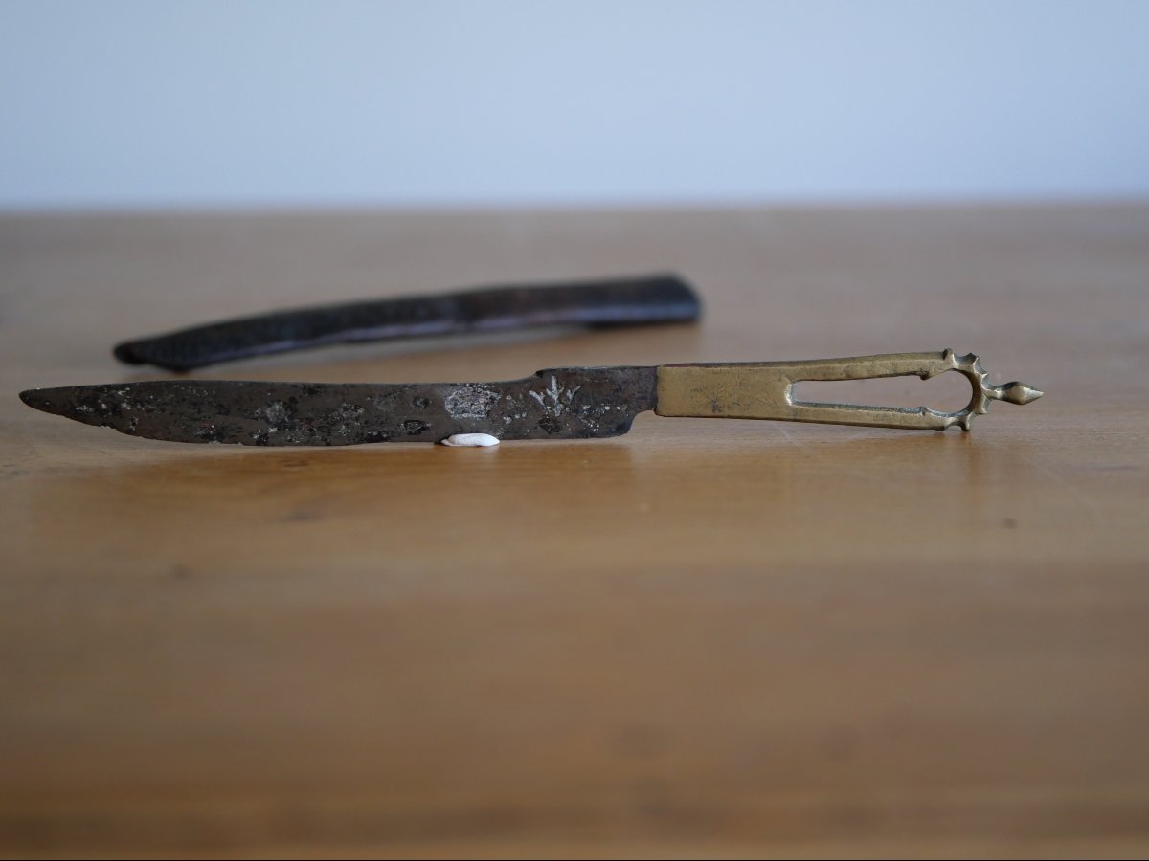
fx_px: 1992
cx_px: 574
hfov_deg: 32.2
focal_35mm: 60
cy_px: 430
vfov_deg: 24.4
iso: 800
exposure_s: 1/60
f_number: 2.8
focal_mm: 30
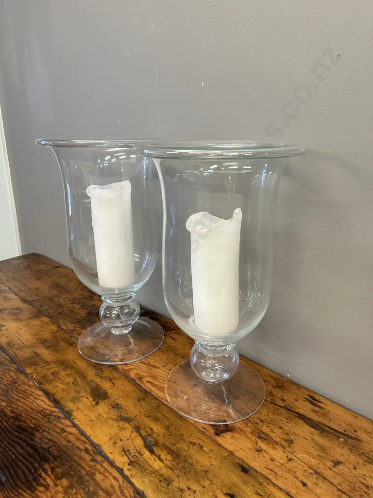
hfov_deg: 56.8
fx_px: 345
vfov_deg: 71.6
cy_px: 249
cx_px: 186
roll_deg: +0.3
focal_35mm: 24
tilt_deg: -16.9
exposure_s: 1/100
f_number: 1.78
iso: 200
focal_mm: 6.86
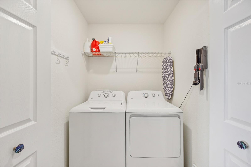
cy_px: 84
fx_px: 98
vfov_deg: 81.1
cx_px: 126
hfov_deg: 104.3
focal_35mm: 14
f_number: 8
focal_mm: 14
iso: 400
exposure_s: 1/30
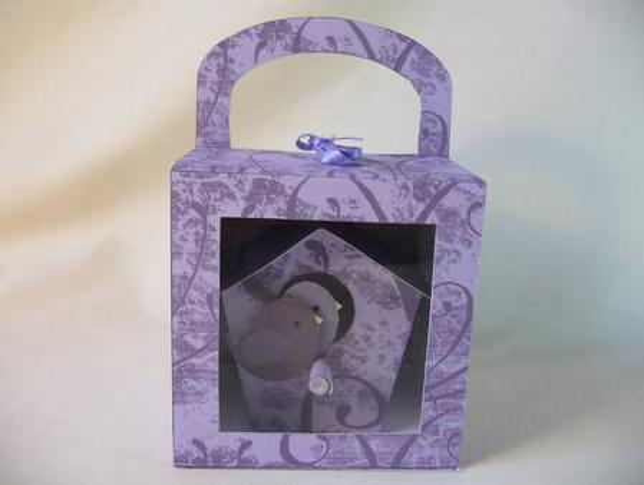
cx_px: 322
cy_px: 242
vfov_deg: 49.8
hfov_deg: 63.4
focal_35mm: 28
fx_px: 522
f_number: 3.3
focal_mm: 4.7
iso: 100
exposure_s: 1/50
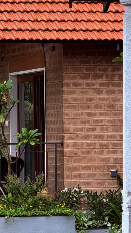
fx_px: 1500
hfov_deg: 5.0
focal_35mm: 243
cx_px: 2
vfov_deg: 8.9
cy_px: 57
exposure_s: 1/498
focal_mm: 16.89
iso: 50
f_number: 2.8
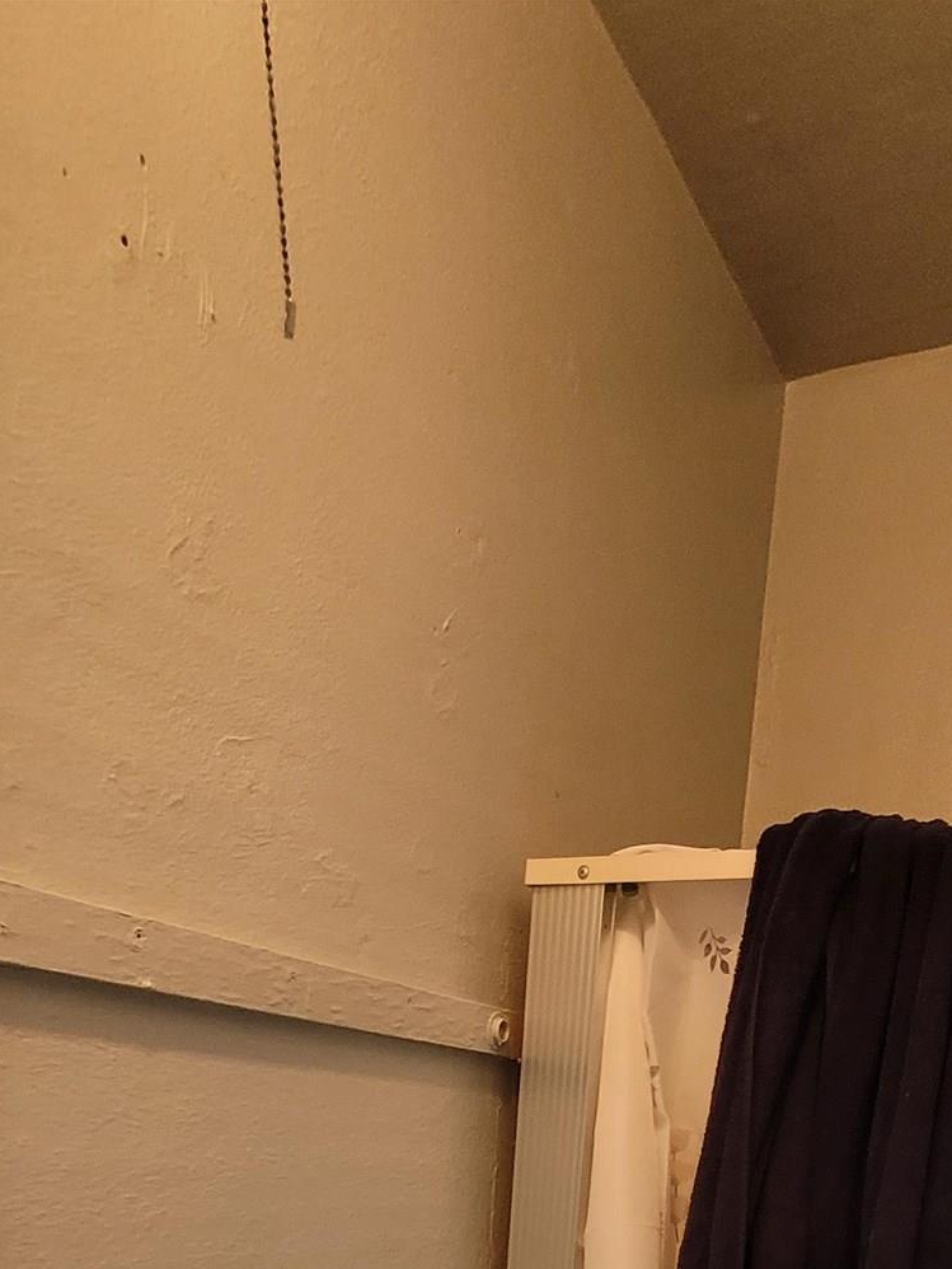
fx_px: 1100
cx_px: 531
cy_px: 1462
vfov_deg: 43.1
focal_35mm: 30
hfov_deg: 46.7
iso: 250
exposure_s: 1/60
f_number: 2.2
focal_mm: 1.74
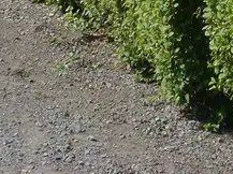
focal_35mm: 195
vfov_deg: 6.9
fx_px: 1310
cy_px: -337
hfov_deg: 9.9
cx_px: 317
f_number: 4
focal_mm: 5.9
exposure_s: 1/800
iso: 100
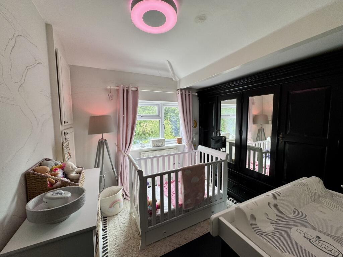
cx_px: 172
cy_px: 128
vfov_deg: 85.7
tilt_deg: -5.4
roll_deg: +0.8
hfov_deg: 102.1
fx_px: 139
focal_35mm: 14
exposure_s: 1/100
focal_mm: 2.22
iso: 80
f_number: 2.2
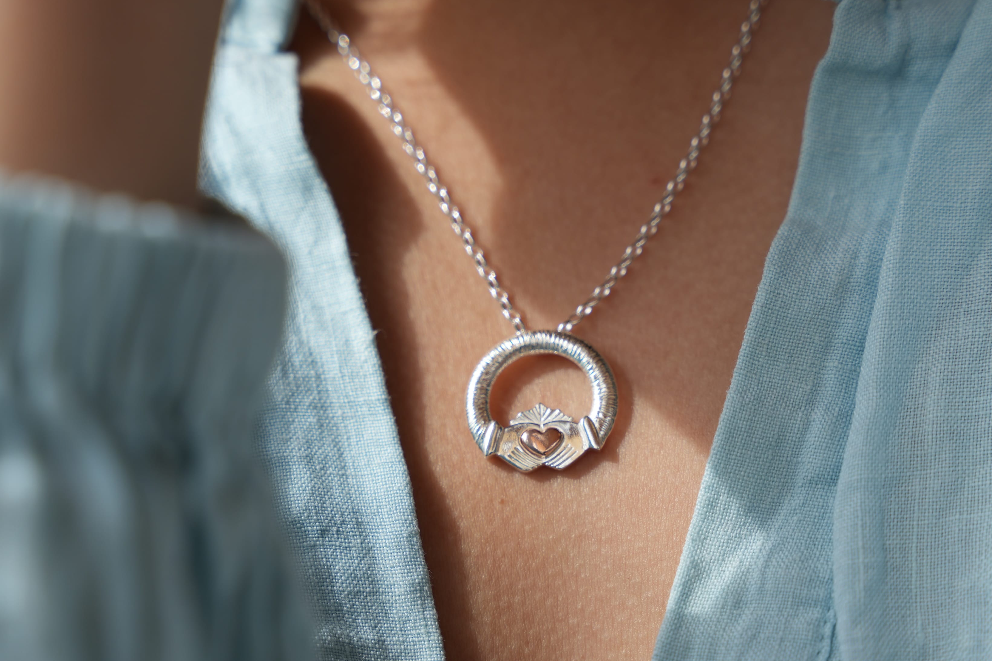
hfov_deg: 21.5
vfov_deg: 14.4
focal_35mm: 95
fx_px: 2618
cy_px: 408
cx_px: 508
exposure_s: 1/250
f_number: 4.5
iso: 100
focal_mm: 70
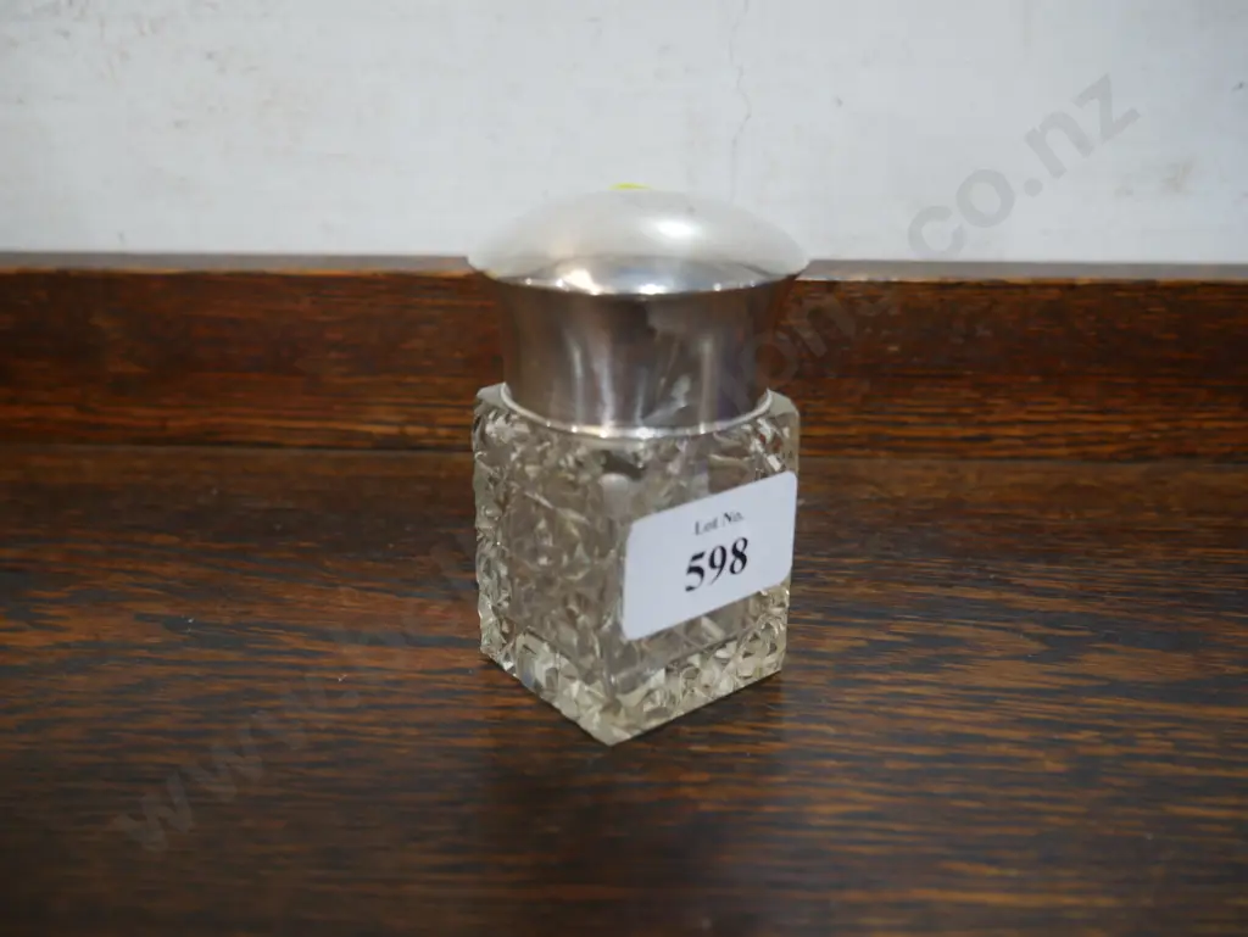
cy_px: 468
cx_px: 624
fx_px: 1082
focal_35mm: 30
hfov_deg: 59.9
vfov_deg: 46.8
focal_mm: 15
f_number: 3.6
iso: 320
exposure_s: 1/60
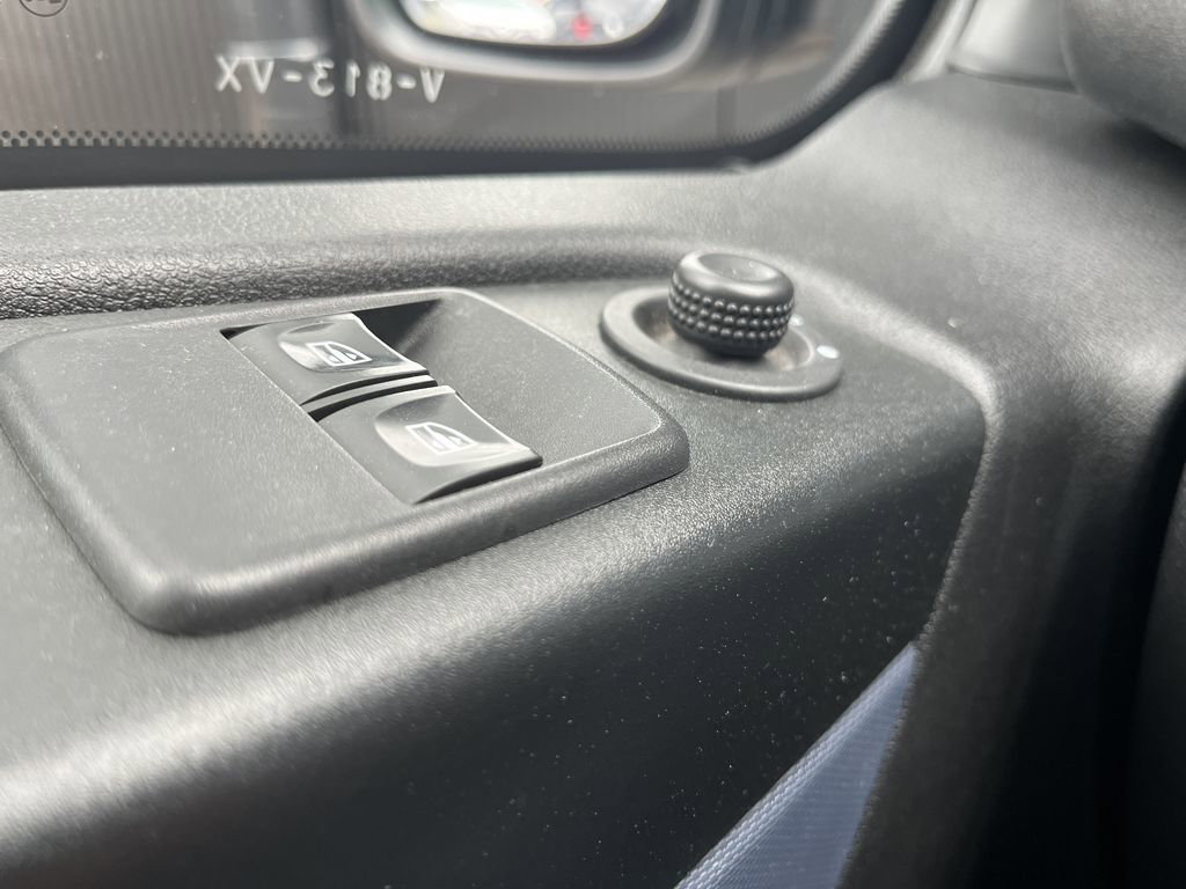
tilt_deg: -28.4
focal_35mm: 26
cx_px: 593
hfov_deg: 67.3
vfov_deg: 53.1
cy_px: 444
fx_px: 891
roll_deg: +0.6
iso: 125
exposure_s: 1/121
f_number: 1.6
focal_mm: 5.1
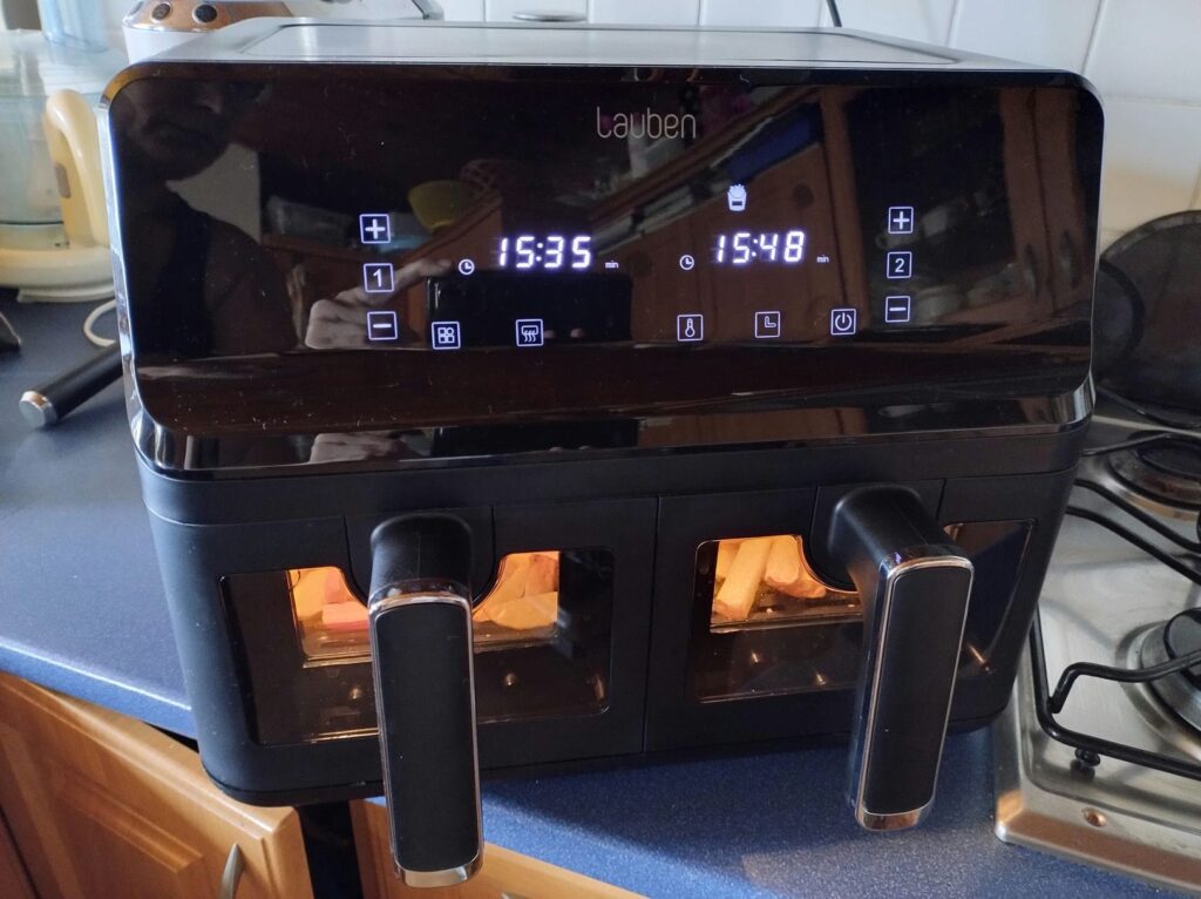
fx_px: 867
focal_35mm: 25
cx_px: 600
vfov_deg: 54.8
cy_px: 450
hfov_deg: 69.4
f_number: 1.7
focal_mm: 4.71
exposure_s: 1/20
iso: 2678
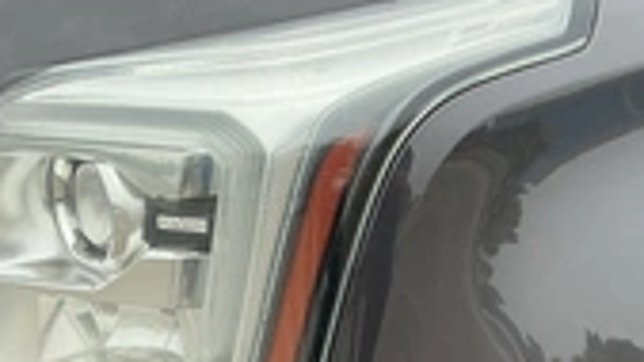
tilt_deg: -31.5
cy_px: 465
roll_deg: -6.0
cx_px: 290
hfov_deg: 29.3
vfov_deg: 15.9
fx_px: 1229
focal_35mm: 72
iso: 25
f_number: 1.8
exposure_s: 1/469
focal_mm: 3
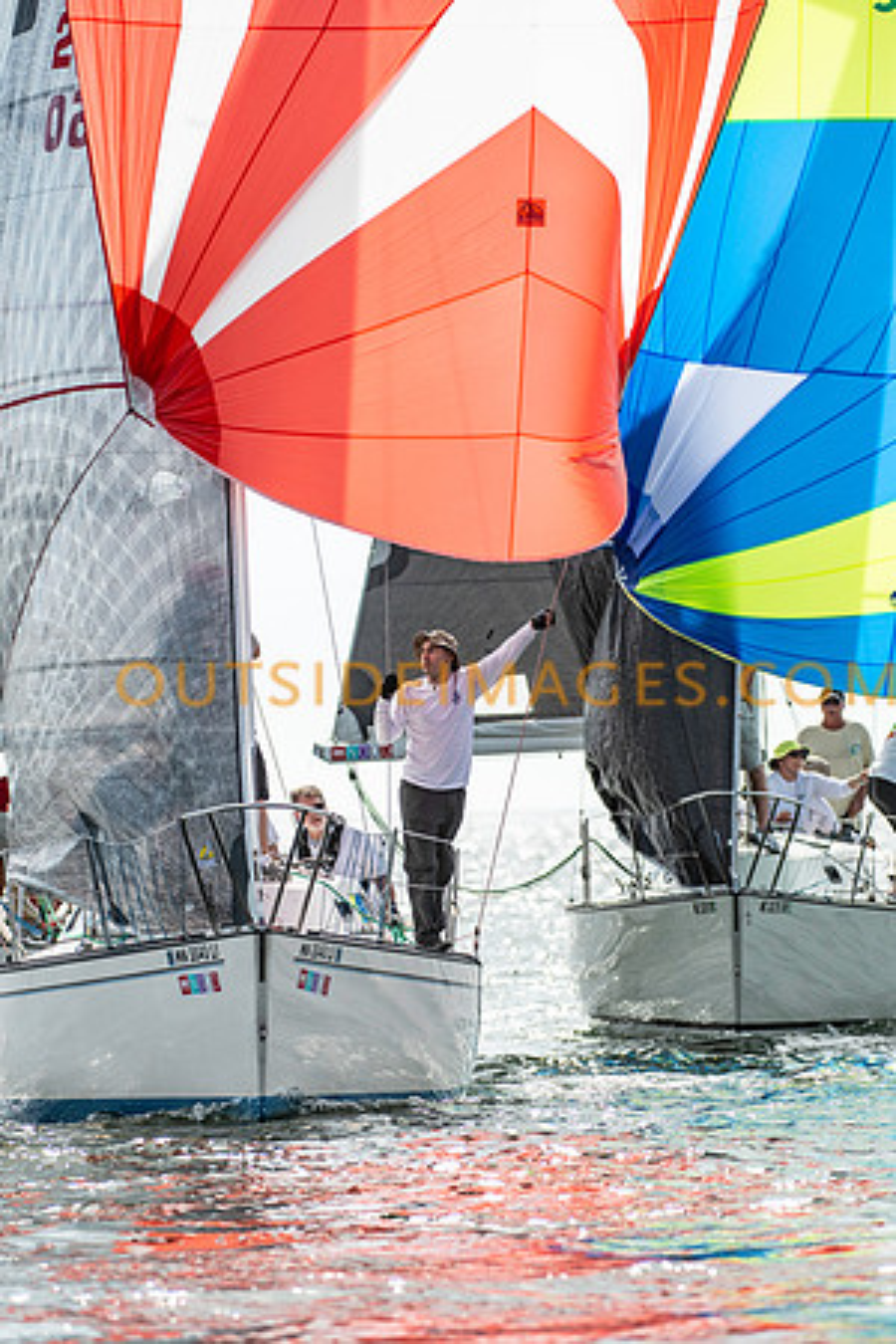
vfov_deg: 5.7
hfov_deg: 3.8
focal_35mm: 360
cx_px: 448
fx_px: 13439
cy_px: 672
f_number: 5
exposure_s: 1/2000
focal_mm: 240
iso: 320
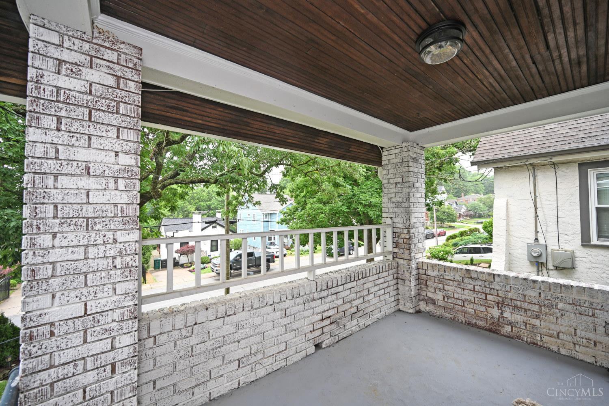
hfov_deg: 104.3
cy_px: 203
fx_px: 237
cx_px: 304
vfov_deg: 81.2
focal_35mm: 14
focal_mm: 14
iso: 250
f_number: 4
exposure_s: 1/60
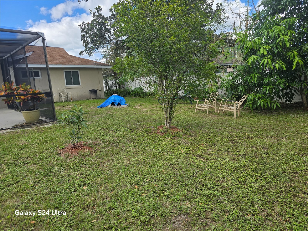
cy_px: 116
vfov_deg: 58.9
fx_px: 205
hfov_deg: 73.9
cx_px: 154
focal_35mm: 23
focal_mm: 6.3
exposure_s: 1/444
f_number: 1.7
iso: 12
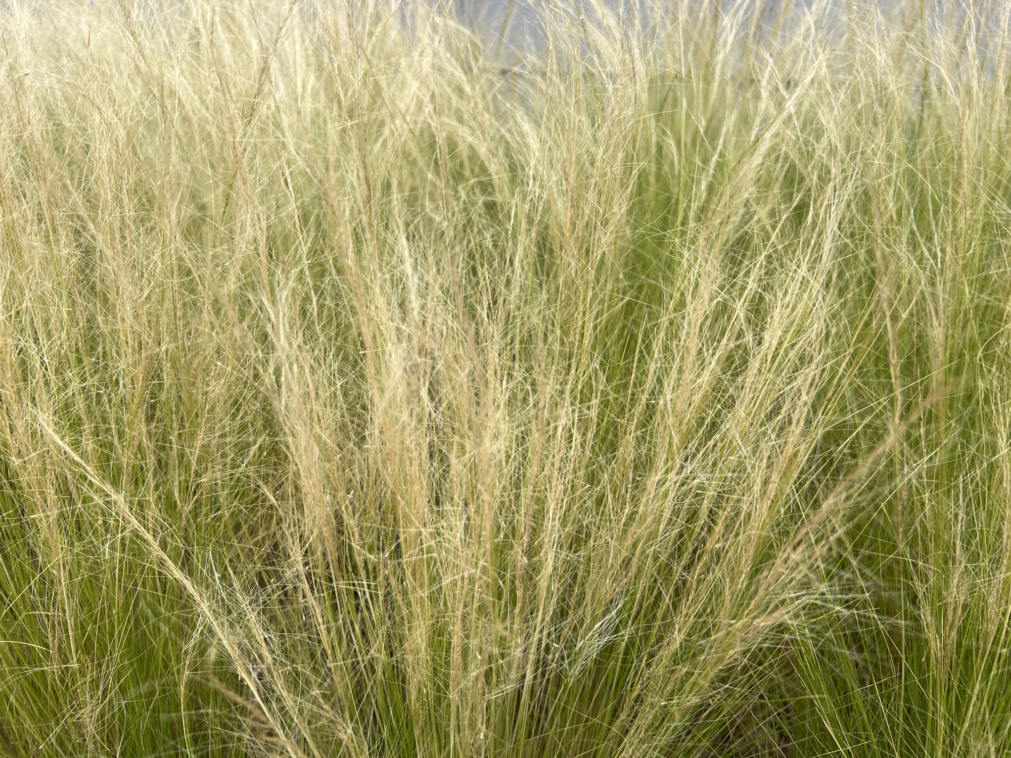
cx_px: 506
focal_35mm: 26
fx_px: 759
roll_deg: -1.0
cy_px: 379
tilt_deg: -28.2
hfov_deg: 67.3
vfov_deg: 53.1
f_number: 1.5
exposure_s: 1/1901
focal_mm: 5.7
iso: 50
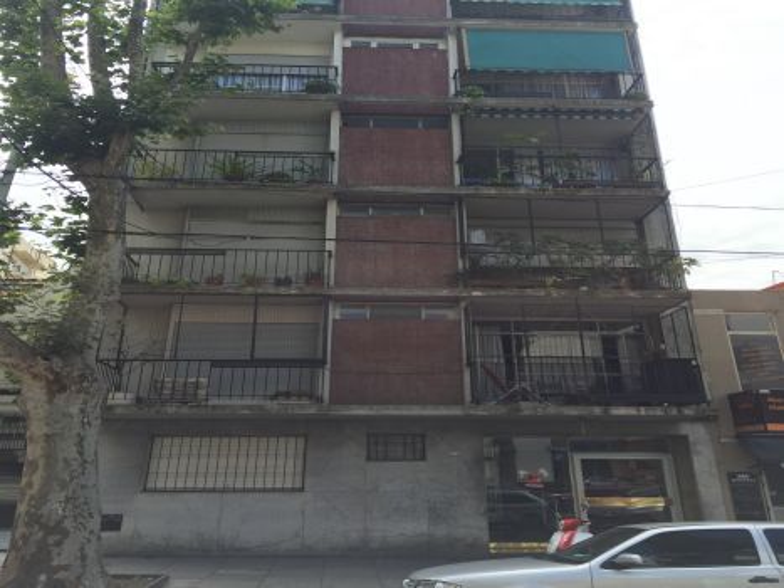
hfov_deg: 61.7
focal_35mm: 29
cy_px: 294
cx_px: 392
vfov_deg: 48.2
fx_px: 657
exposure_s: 1/842
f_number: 2.2
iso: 32
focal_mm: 4.15
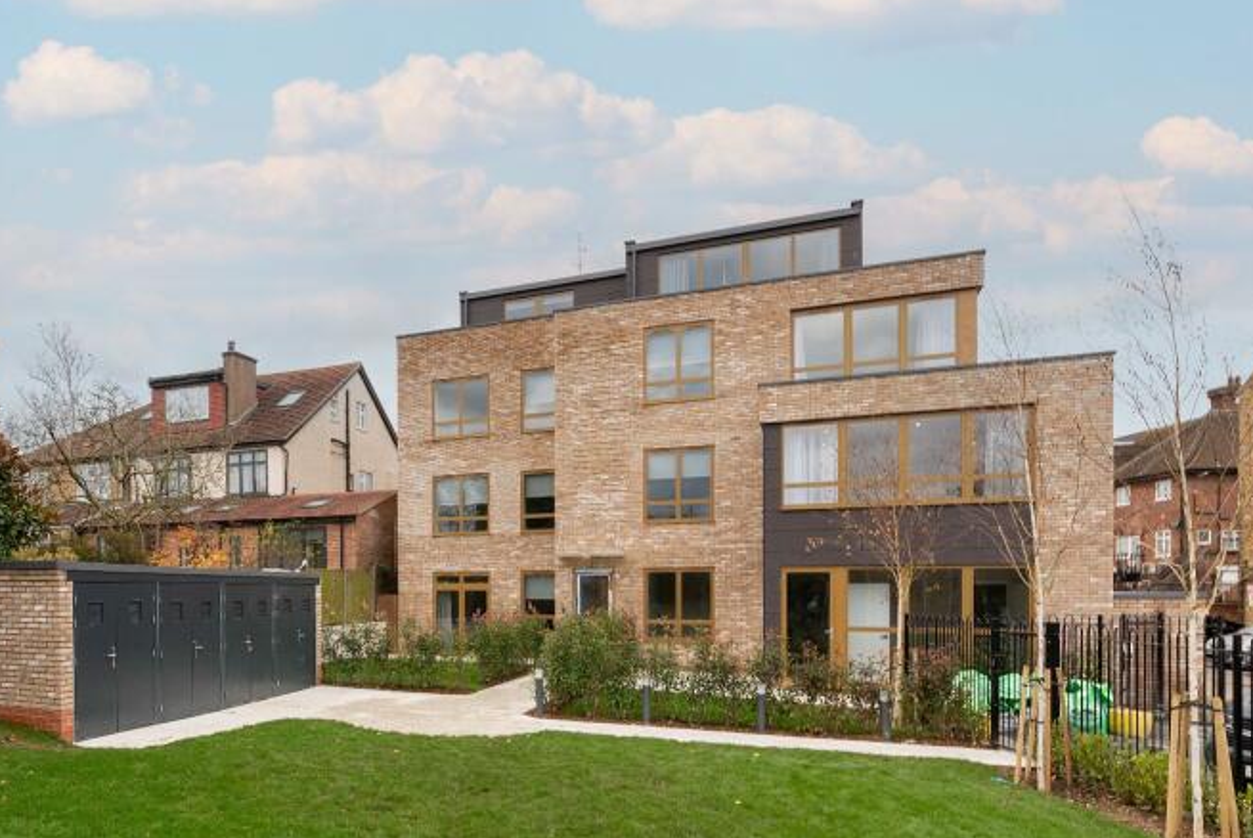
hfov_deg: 67.1
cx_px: 318
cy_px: 608
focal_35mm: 25
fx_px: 871
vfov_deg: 49.7
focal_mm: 16
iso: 500
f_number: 8
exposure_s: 1/100
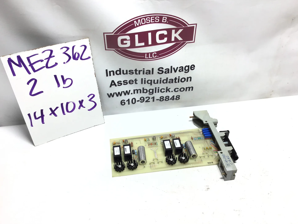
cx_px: 147
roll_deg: +0.8
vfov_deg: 44.2
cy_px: 112
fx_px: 275
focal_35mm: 32
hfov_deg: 56.8
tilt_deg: -39.9
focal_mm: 3.3
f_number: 2.4
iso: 25
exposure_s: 1/120
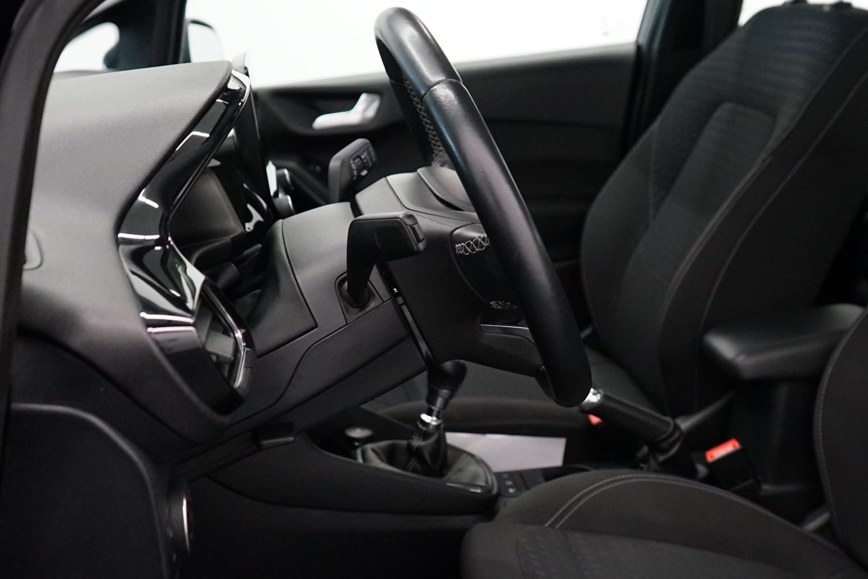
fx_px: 1133
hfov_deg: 41.2
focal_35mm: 47
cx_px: 599
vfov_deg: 28.7
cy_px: 287
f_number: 3.5
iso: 4000
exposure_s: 1/160
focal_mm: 29
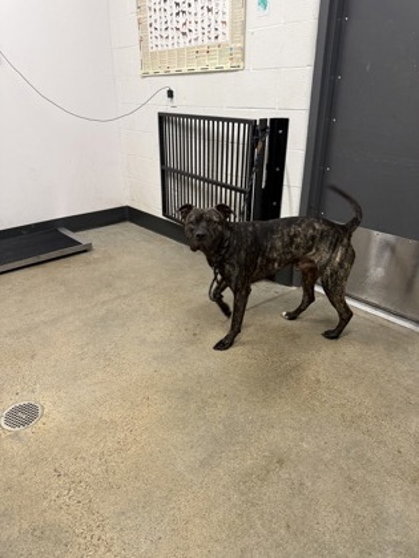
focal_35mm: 24
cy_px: 279
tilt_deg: -22.9
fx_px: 387
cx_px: 210
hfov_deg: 56.8
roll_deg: -1.9
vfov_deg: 71.6
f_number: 1.78
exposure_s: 1/85
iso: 200
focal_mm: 6.76
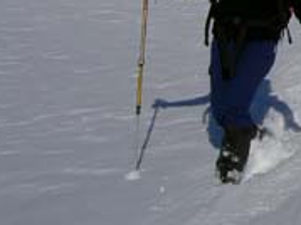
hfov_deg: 15.2
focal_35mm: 120
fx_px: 1043
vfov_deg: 12.1
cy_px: -33
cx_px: 456
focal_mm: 8
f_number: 4.7
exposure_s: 1/2000
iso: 100
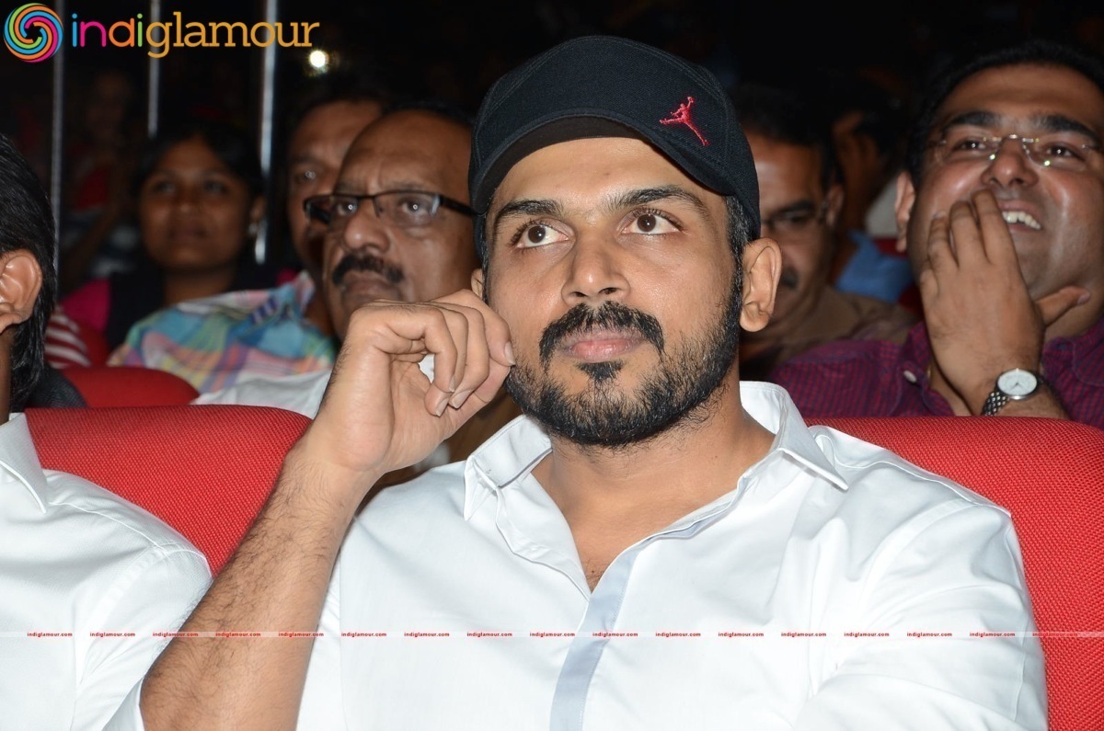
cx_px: 552
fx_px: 4820
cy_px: 366
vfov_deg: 8.7
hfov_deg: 13.1
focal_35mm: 158
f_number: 7.1
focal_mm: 105
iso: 400
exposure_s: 1/125
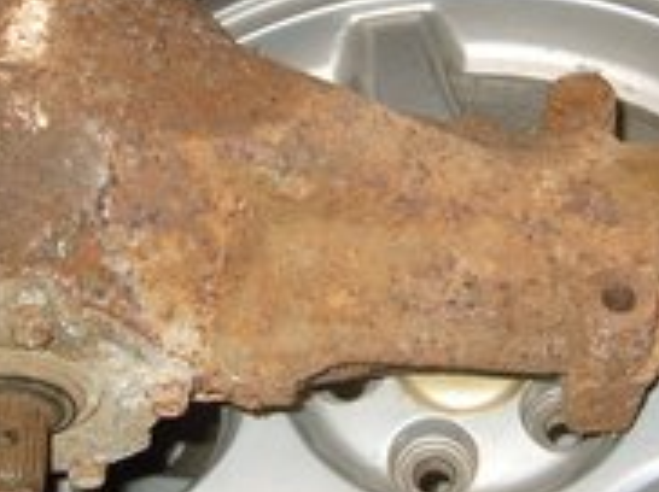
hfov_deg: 25.4
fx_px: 1464
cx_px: 301
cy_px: 152
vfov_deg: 19.0
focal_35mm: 77
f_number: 2.8
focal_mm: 7.4
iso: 100
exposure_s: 1/30
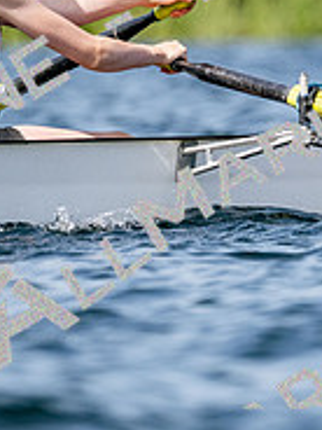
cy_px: 9
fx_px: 22598
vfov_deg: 1.1
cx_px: 457
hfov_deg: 0.8
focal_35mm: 1822
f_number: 4.5
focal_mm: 400
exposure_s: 1/2500
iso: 200
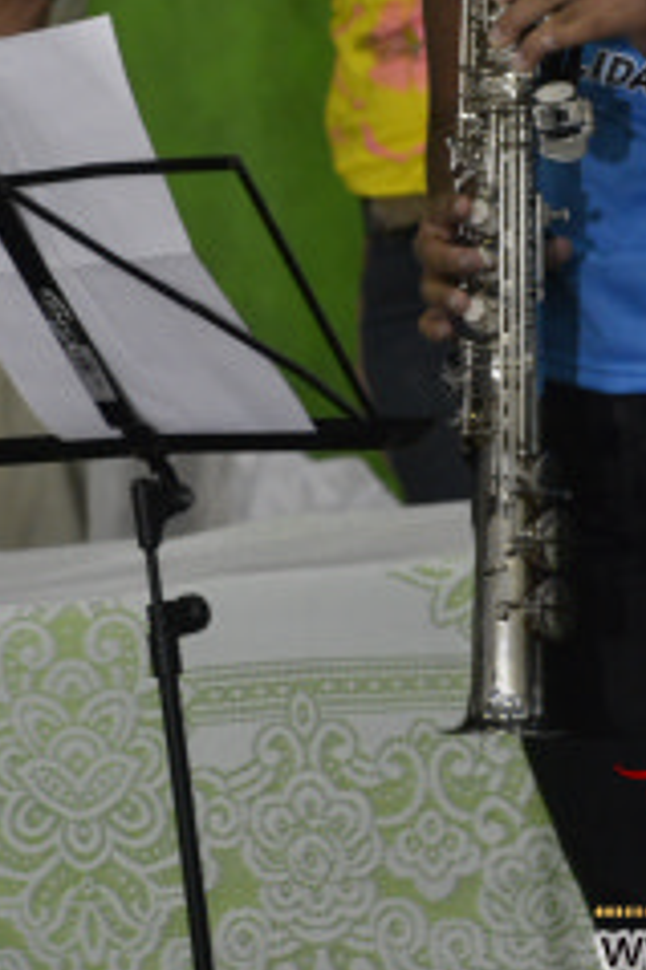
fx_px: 8869
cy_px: 20
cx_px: 510
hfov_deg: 4.2
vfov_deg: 6.2
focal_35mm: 329
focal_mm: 105
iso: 3200
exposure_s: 1/40
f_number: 5.6
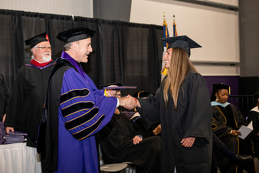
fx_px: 504
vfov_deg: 19.5
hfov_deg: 28.8
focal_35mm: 70
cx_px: 130
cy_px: 86
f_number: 5
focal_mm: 70
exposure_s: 1/200
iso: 2000
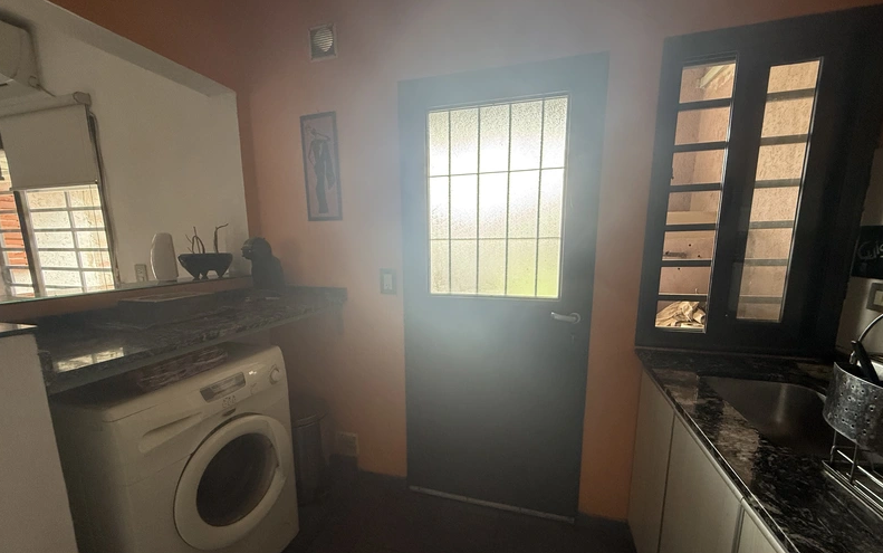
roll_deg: +0.4
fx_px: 361
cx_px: 441
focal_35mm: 15
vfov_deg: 74.6
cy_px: 306
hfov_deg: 101.4
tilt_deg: -9.4
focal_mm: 2.22
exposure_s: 1/99
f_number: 2.2
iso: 250
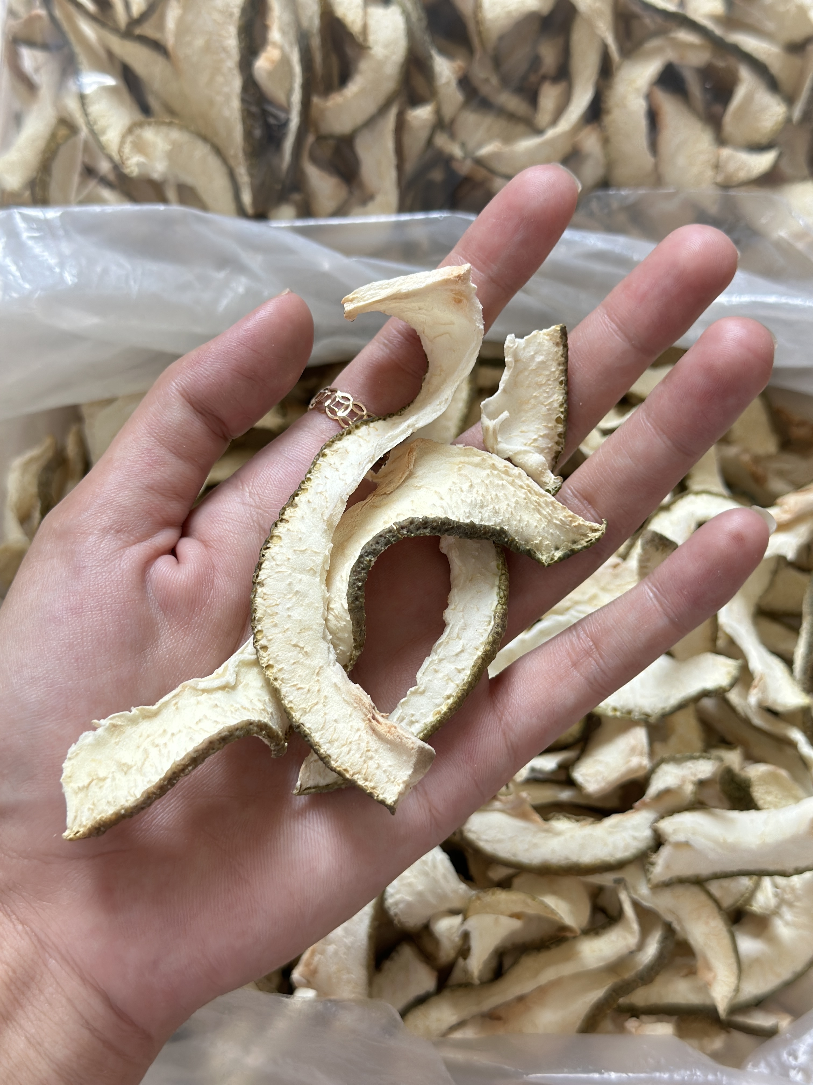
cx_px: 406
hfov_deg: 30.3
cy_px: 542
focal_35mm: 48
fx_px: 1503
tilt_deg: -71.4
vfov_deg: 39.7
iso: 125
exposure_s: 1/82
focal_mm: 6.86
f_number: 1.78
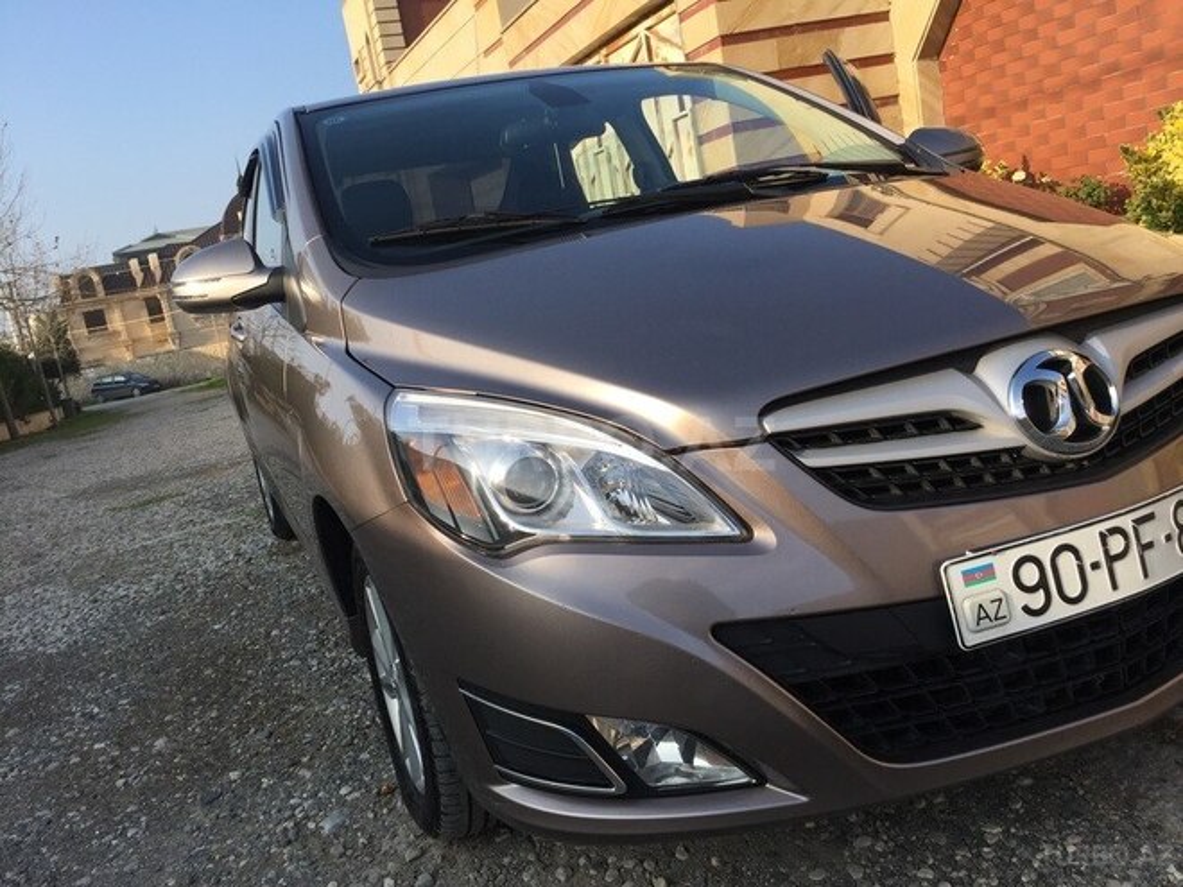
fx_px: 991
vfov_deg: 48.2
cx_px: 592
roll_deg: +9.4
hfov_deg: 61.7
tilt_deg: -10.6
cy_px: 444
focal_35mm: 29
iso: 32
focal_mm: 4.15
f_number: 2.2
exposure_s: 1/1130
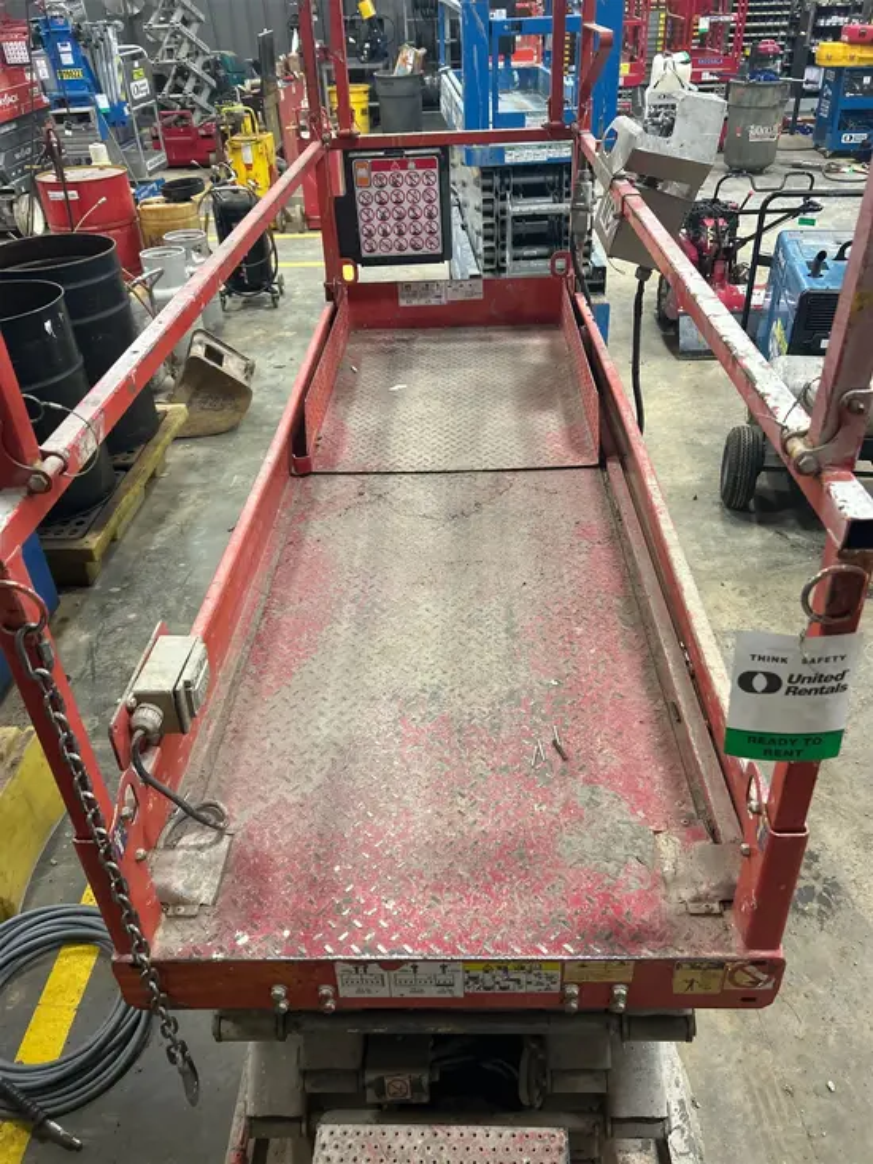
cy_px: 582
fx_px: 874
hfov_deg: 53.1
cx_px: 436
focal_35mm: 26
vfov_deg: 67.3
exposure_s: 1/60
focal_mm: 5.7
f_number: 1.5
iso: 200
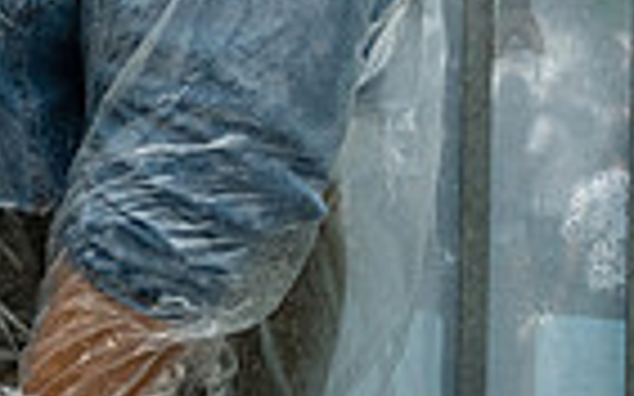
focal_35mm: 218
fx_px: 3765
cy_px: -328
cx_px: -323
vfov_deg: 5.9
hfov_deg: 9.4
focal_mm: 44
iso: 1000
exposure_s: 1/1000
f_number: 4.5
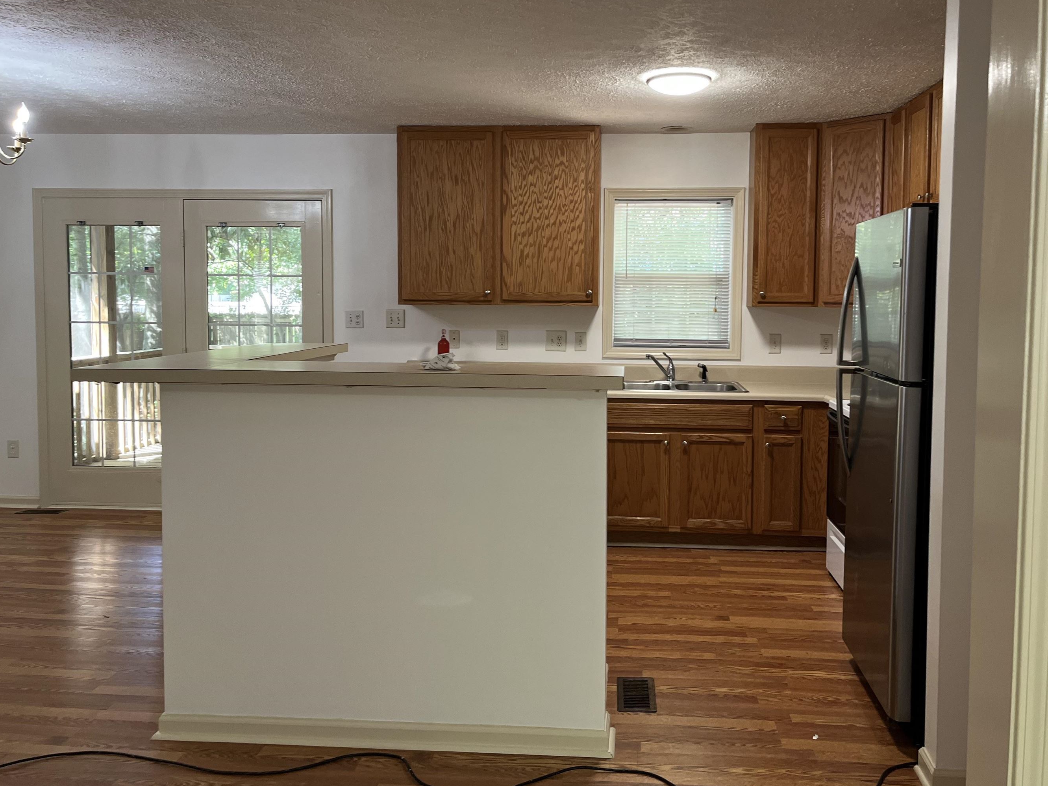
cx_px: 544
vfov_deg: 46.7
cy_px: 336
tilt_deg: -3.1
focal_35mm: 30
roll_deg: +0.7
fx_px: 908
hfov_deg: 59.9
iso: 160
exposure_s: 1/60
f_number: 1.6
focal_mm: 5.1
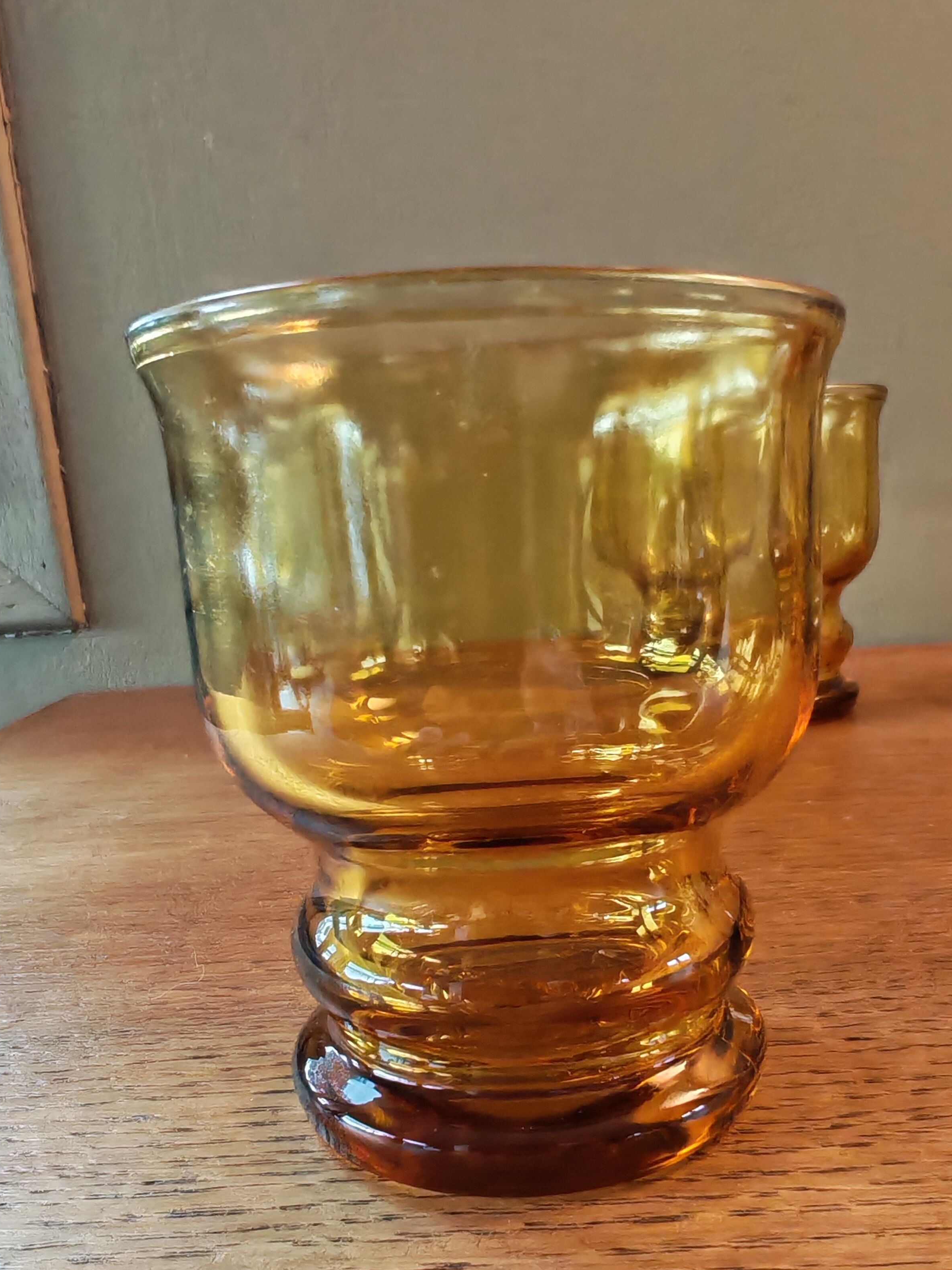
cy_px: 793
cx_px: 543
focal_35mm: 34
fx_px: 1247
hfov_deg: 41.7
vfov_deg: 53.4
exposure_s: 1/33
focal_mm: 1.96
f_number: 2.2
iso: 250
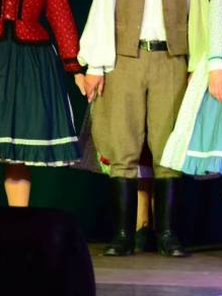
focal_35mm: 415
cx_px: 194
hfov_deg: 3.6
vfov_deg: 4.8
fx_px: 3551
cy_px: 40
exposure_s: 1/25
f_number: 5.6
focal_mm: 105
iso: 3200
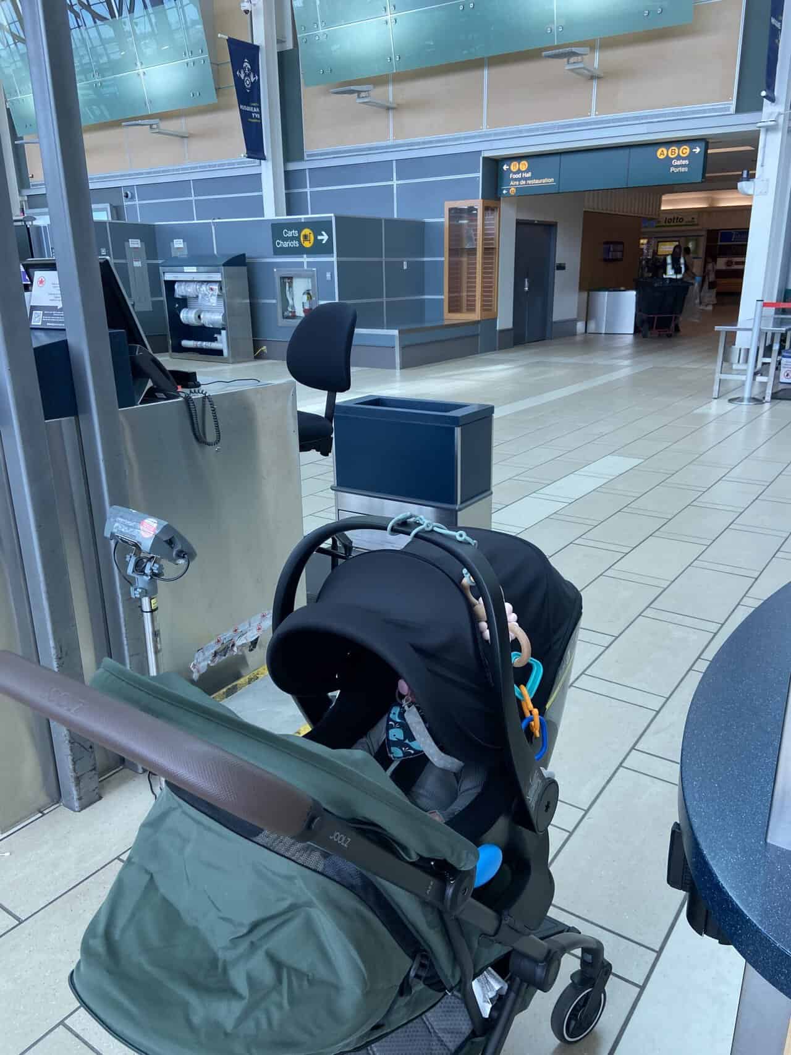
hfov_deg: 53.1
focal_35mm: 26
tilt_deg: -18.6
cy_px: 528
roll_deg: +0.8
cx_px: 396
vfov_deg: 67.3
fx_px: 792
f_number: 1.8
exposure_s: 1/122
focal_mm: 4.25
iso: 64
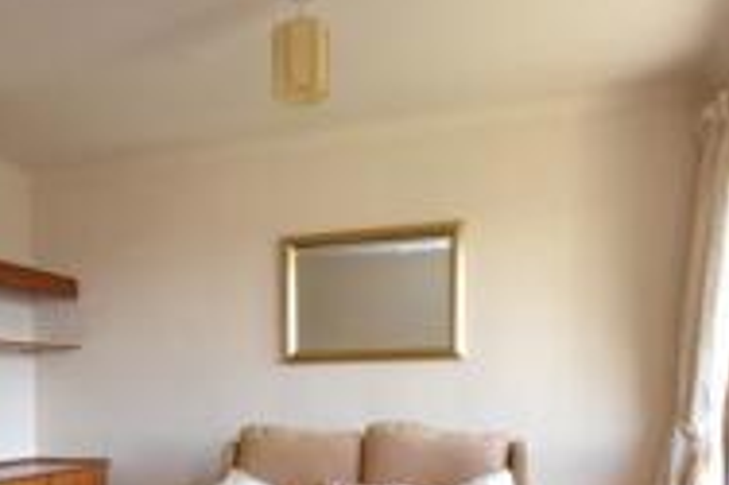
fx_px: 769
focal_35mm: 38
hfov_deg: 48.4
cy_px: 468
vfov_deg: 32.6
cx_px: 167
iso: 400
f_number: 4.5
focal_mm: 10
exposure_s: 1/80
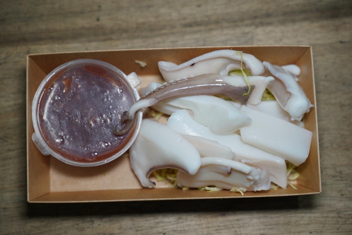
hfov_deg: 27.0
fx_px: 733
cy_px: 118
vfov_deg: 18.2
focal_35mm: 75
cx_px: 176
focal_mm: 75
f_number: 4
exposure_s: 1/80
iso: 200
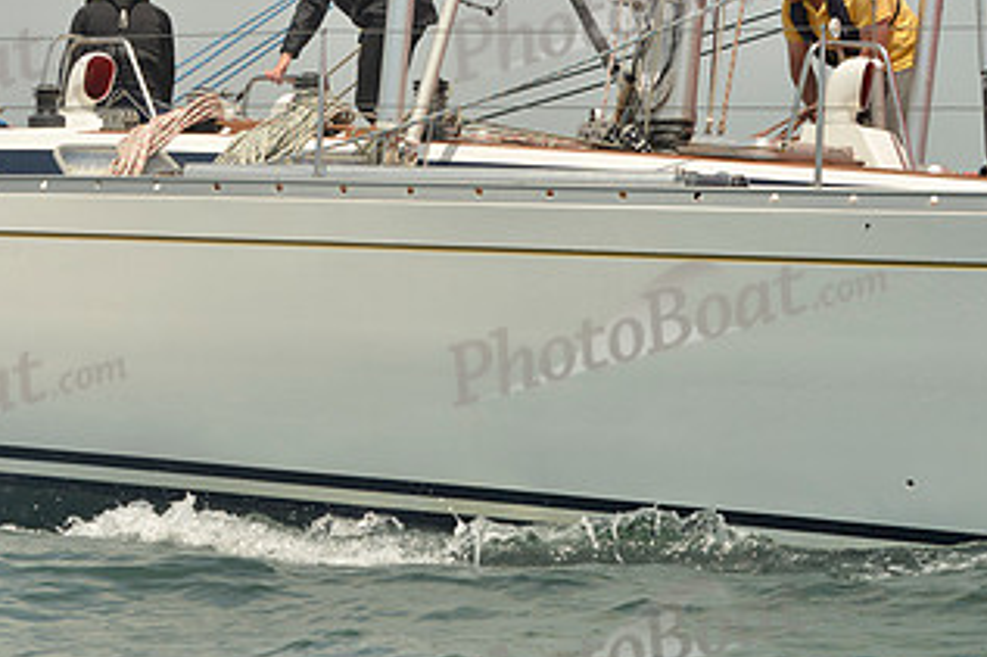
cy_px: 207
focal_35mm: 174
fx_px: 4768
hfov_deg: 11.8
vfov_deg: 7.9
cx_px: 290
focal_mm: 95
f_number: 9
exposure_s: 1/1250
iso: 280
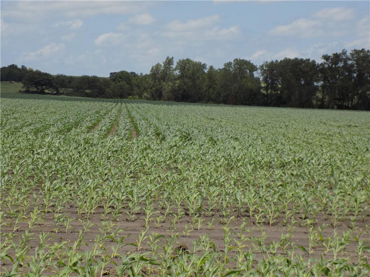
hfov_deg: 18.4
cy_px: 138
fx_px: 1144
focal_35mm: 107
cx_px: 185
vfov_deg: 13.8
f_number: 4.7
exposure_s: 1/640
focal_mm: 19.1
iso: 80
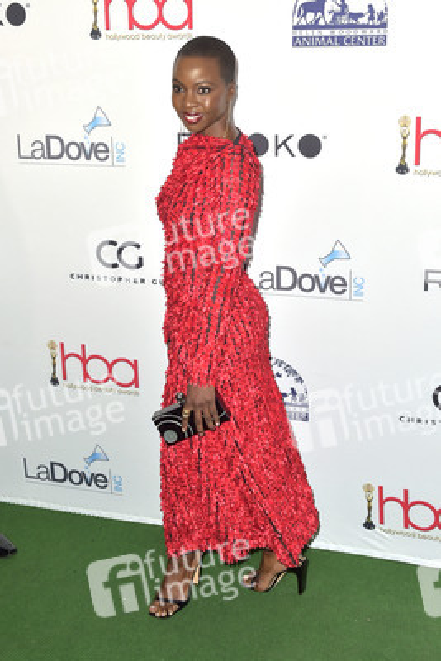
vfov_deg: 54.4
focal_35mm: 35
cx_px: 220
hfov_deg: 37.9
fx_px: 643
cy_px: 330
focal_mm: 35
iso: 400
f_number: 6.3
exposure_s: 1/250
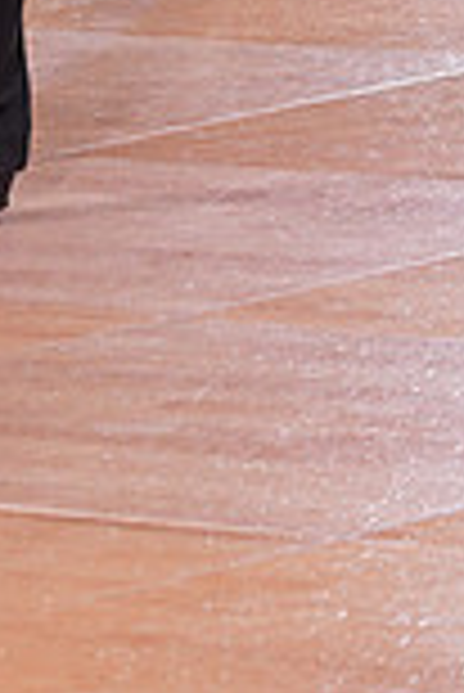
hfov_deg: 3.5
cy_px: -603
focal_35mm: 396
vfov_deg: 5.1
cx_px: -259
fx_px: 7638
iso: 1600
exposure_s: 1/160
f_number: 5.6
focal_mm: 105
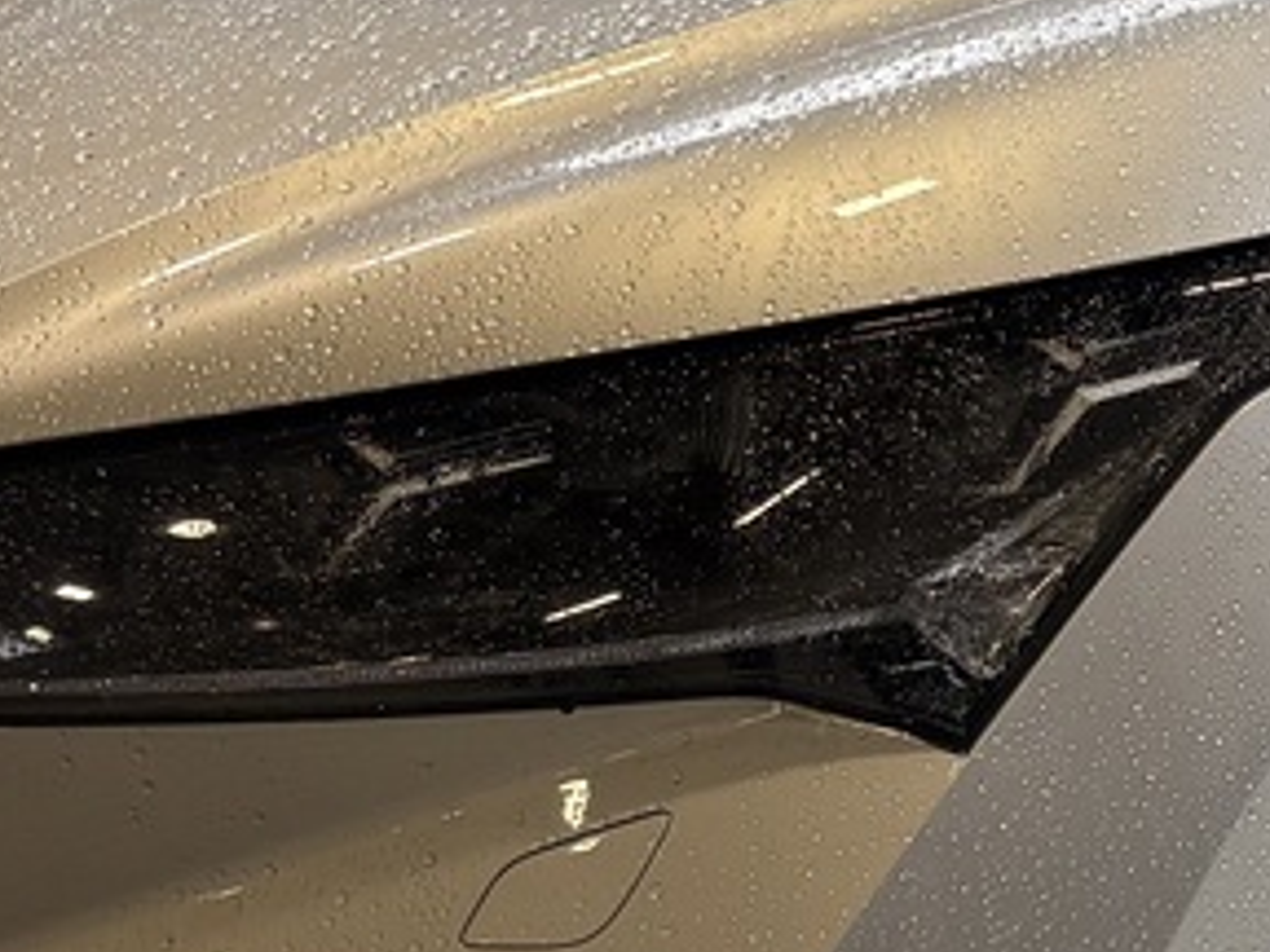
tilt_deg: -14.4
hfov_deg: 14.4
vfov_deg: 11.4
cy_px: 286
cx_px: 1782
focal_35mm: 130
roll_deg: +0.8
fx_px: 4769
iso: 40
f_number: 1.6
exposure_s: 1/122
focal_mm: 5.96
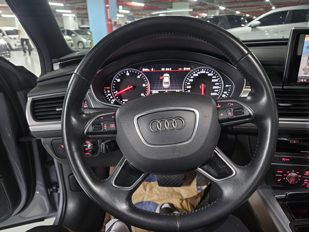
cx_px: 151
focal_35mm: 25
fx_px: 223
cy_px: 125
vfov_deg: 54.8
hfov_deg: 69.4
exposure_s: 1/24
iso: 800
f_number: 1.8
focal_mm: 5.4
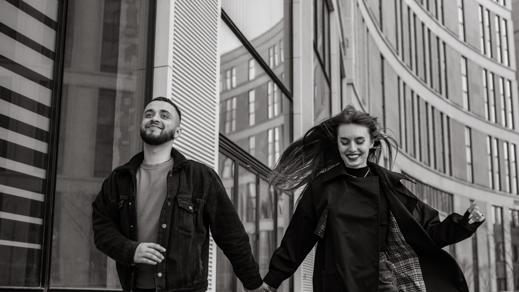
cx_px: 265
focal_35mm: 47
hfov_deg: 43.7
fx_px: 647
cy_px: 182
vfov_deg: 25.4
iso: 800
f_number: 2.2
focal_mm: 35
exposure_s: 1/1000
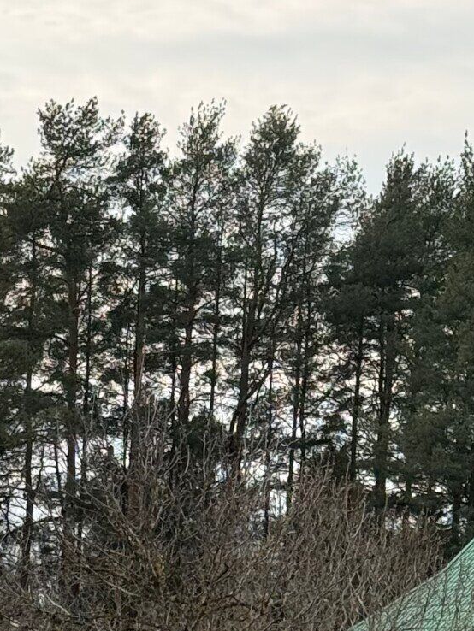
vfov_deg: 11.1
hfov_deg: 8.7
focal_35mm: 169
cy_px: 1016
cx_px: -3
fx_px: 3084
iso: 80
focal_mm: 6.76
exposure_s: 1/1116
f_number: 1.78
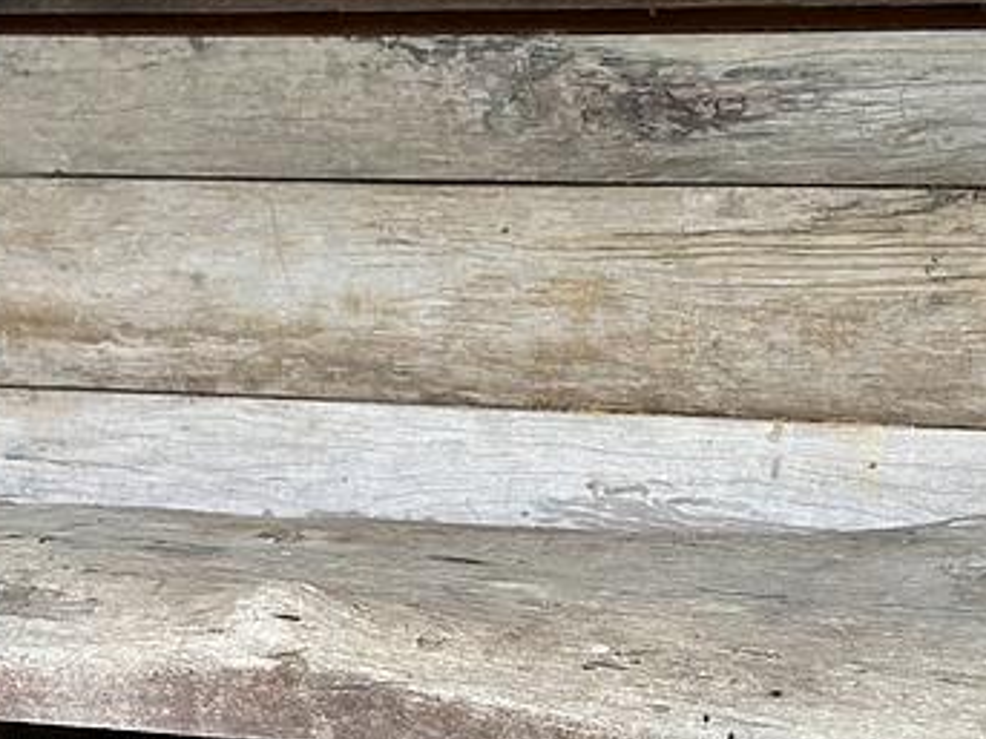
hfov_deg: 22.3
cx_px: 253
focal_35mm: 87
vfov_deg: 16.9
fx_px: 2477
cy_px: 490
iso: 80
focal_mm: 6.86
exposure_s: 1/209
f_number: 1.78
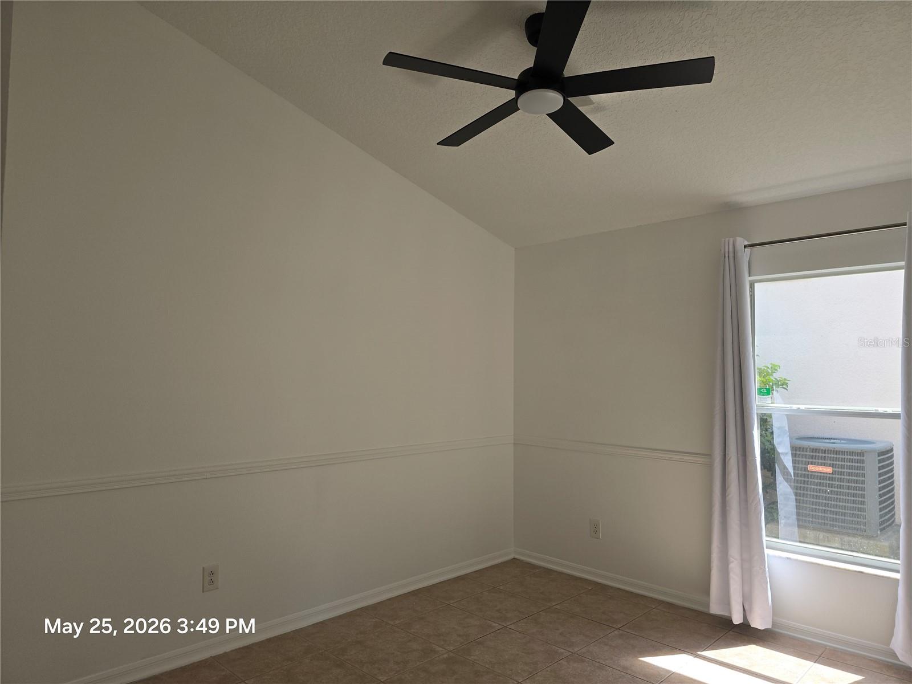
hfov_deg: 73.9
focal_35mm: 23
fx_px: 606
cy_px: 342
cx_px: 456
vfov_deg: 58.9
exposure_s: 1/180
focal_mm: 6.3
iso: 16
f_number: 1.7
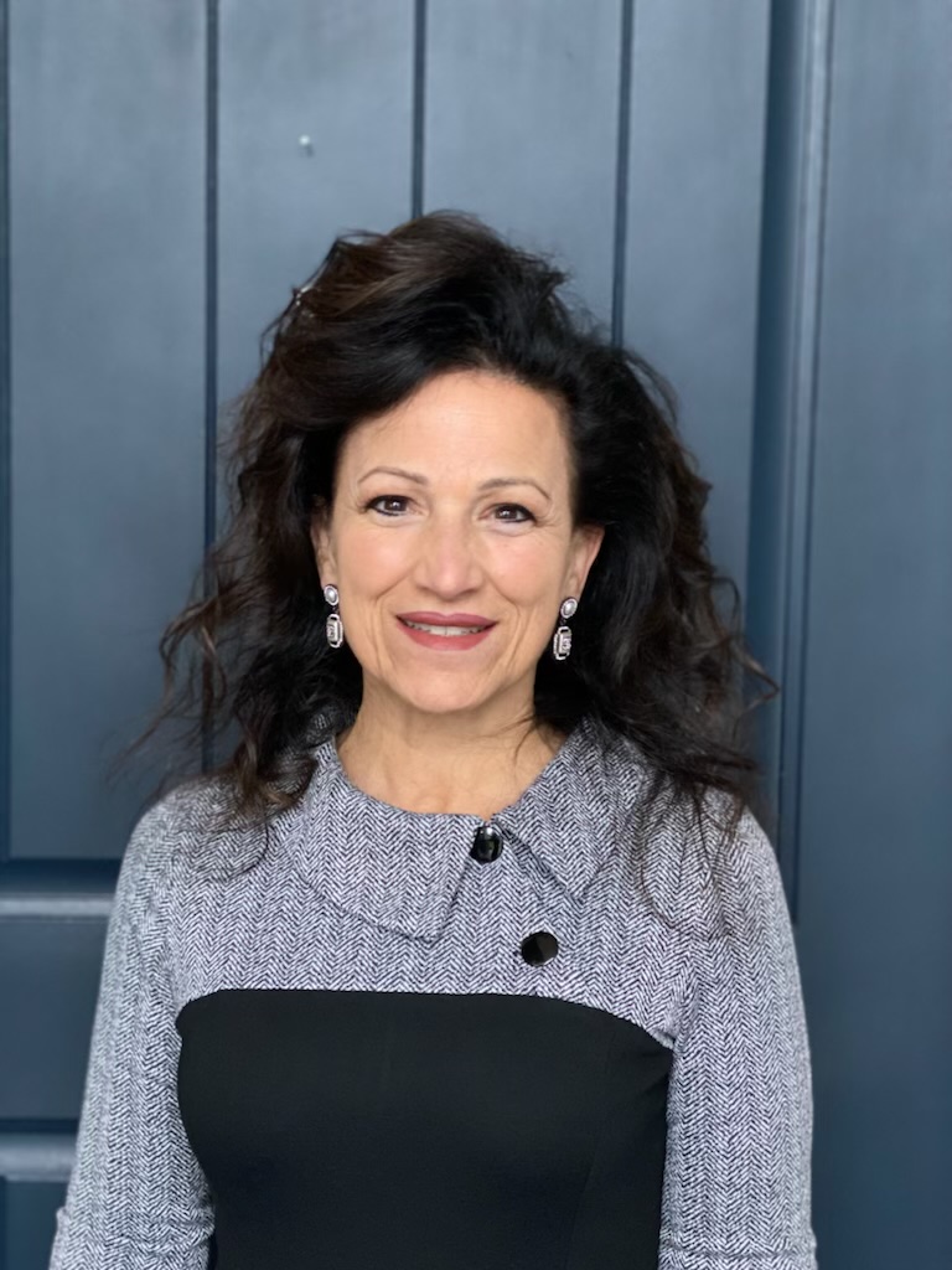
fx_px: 1907
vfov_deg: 36.8
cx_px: 476
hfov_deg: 28.0
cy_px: 635
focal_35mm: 52
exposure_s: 1/30
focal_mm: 6
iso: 320
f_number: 2
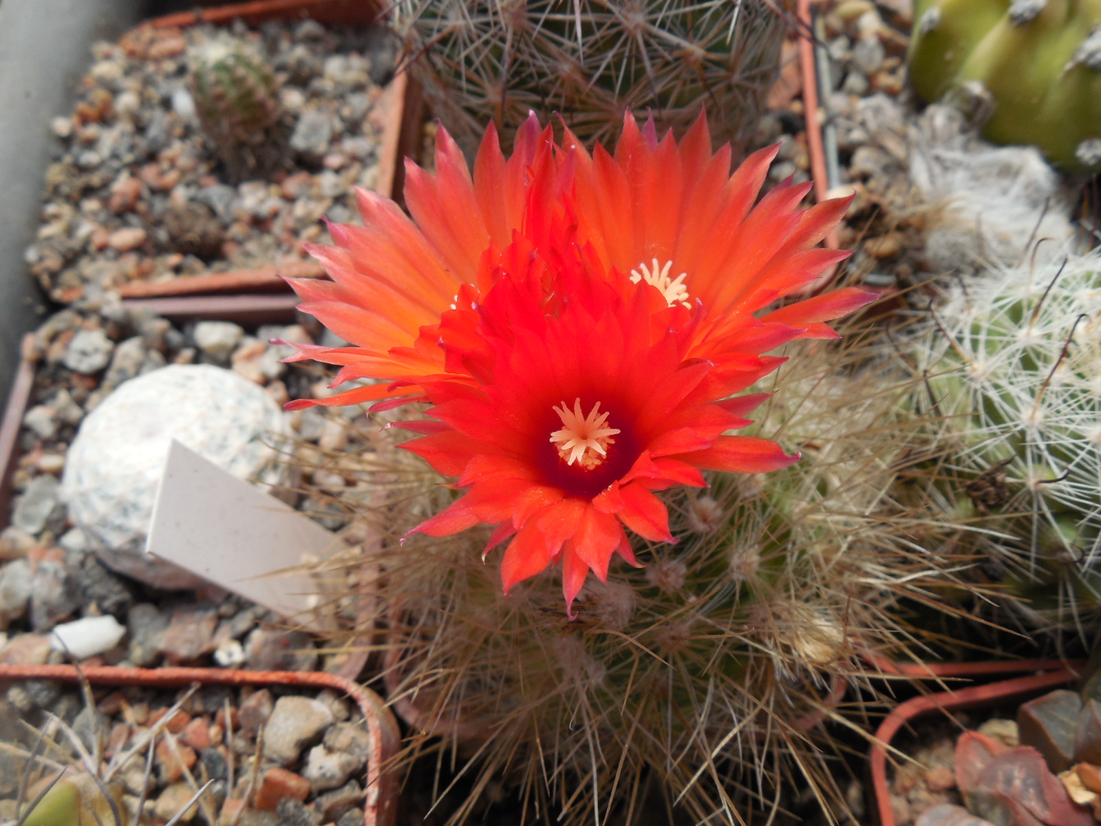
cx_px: 550
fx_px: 986
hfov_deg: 58.4
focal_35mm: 31
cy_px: 413
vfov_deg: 45.4
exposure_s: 1/640
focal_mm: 5.6
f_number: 3.6
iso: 125
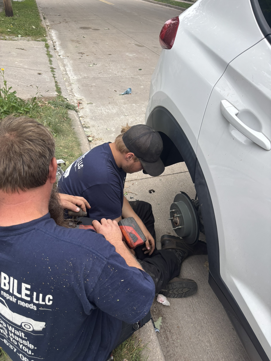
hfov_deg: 53.1
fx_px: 271
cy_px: 180
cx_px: 136
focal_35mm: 26
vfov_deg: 67.3
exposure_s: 1/716
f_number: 1.6
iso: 50
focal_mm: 5.96
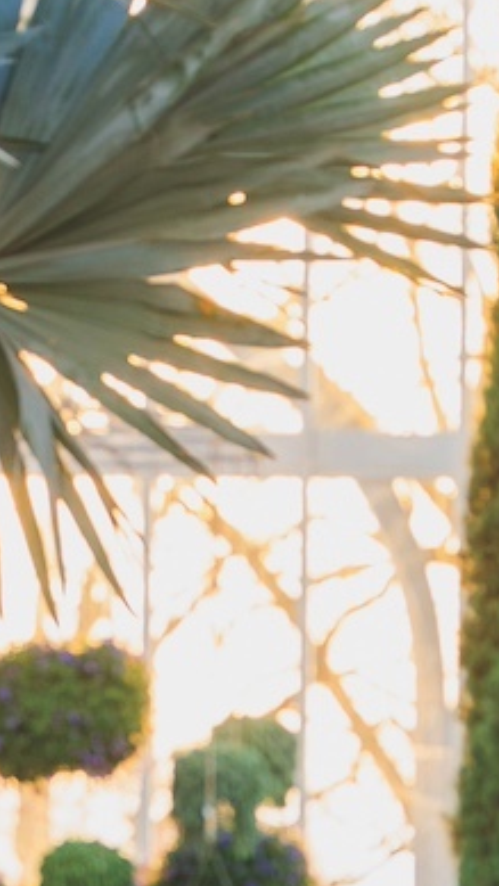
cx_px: 329
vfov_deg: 5.7
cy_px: 1121
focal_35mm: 377
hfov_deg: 3.2
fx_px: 8862
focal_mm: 70
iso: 200
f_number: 4
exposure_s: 1/125
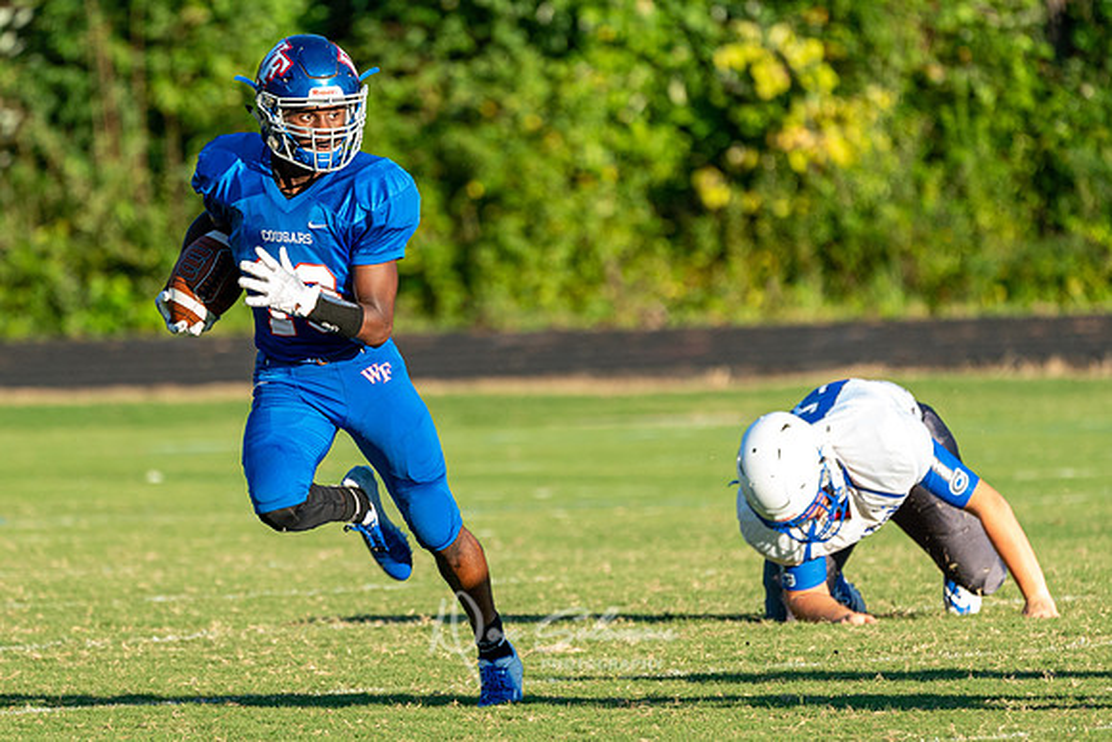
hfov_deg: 3.3
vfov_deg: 2.2
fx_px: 19221
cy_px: 395
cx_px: 457
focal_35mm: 622
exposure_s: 1/1000
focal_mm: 397
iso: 1000
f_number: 5.6
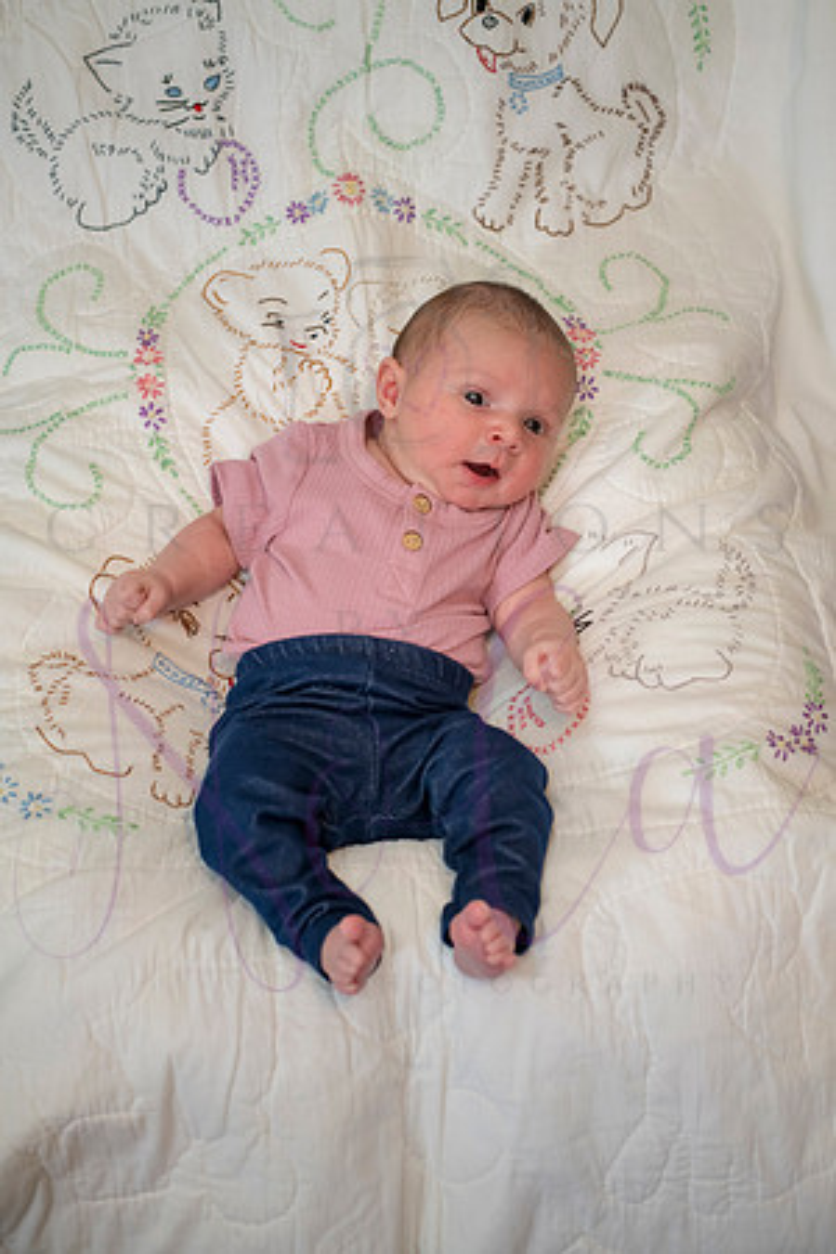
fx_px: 1742
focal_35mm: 50
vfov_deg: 39.6
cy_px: 627
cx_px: 418
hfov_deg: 27.0
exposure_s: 1/60
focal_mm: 50
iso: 800
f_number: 4
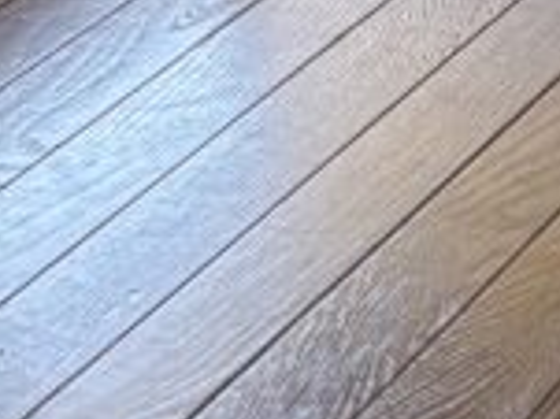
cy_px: -1033
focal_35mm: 196
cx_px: 93
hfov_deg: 10.1
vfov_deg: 6.6
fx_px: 3168
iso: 125
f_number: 1.6
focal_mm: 5.96
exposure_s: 1/79
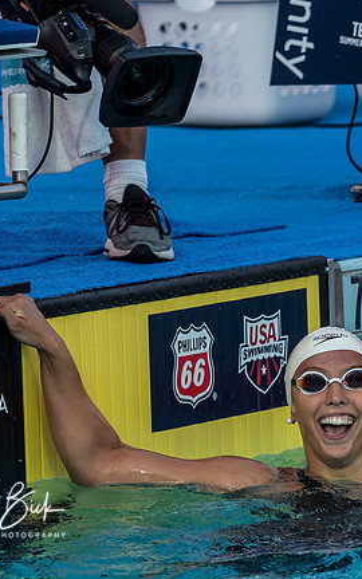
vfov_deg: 4.9
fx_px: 6756
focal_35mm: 428
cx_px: 340
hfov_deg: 3.1
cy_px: 432
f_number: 3.5
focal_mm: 100
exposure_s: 1/1000
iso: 500
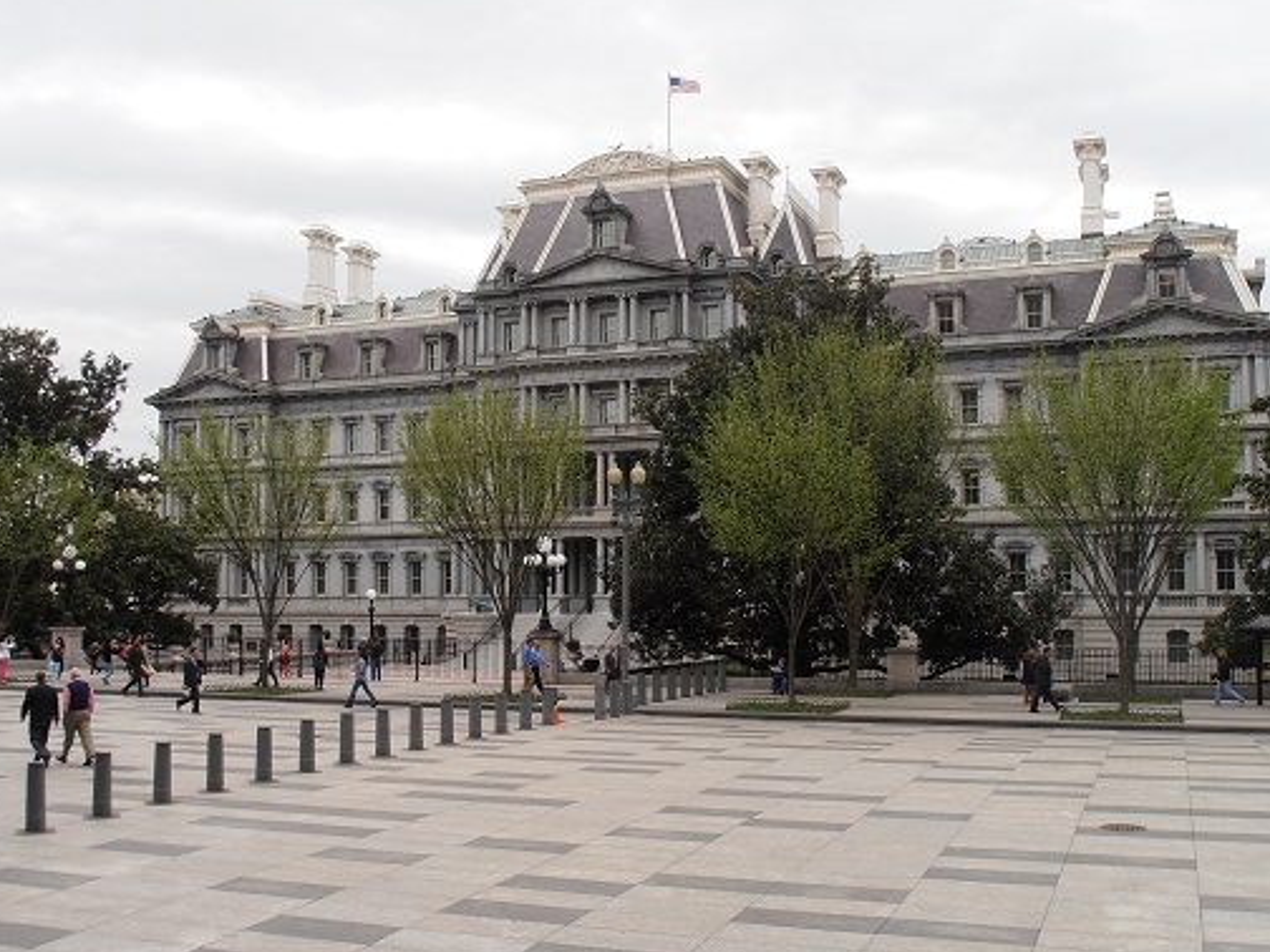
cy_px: 492
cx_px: 663
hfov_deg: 45.8
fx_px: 1504
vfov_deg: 35.1
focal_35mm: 41
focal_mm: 6.61
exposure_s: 1/80
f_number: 9.9
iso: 80
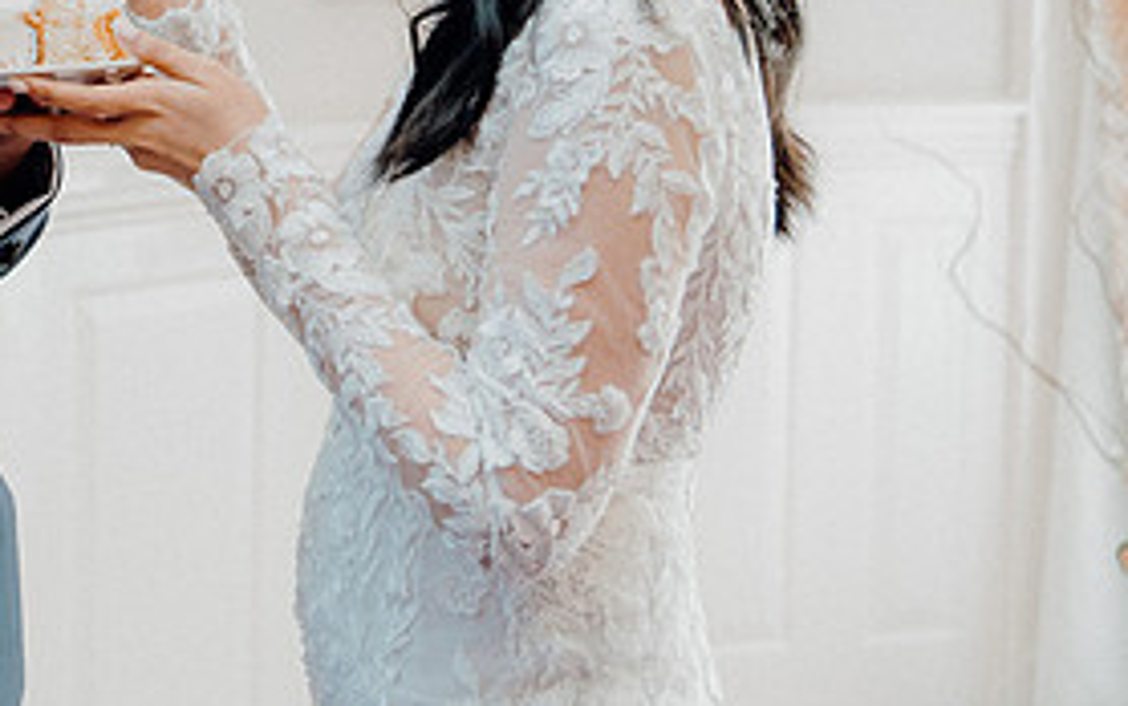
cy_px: -18
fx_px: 2614
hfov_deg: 23.2
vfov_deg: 15.1
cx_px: -32
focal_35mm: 85
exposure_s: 1/200
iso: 1000
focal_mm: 40
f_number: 3.5
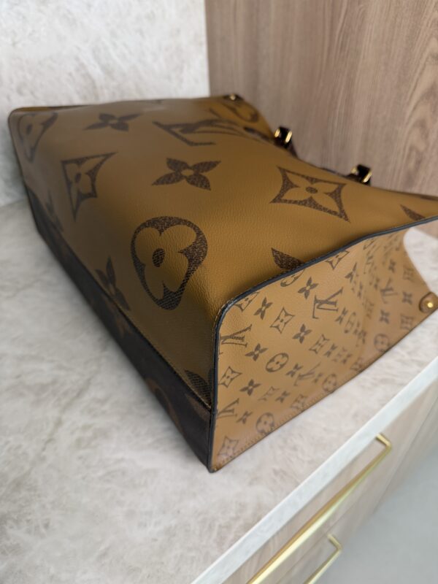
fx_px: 405
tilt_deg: -42.5
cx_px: 219
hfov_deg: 56.8
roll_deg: +1.4
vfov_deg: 71.6
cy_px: 292
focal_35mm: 24
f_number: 1.78
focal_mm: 6.76
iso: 160
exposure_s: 1/120
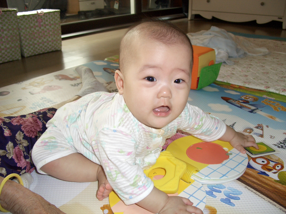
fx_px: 273
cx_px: 143
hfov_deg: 55.4
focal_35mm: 33
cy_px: 107
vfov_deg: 42.9
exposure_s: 1/60
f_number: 2.8
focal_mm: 7.1
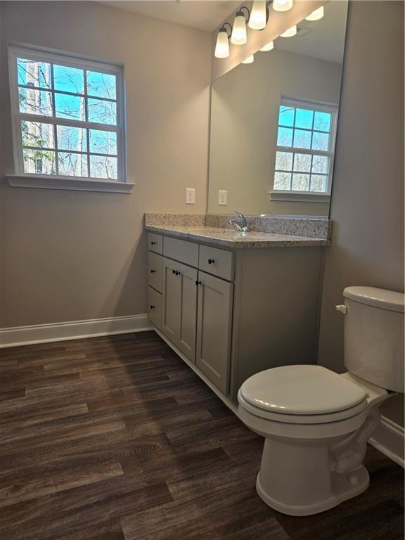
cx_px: 202
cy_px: 270
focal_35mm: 23
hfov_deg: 58.9
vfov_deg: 73.9
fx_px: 359
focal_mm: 5.4
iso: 32
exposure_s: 1/120
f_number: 1.8
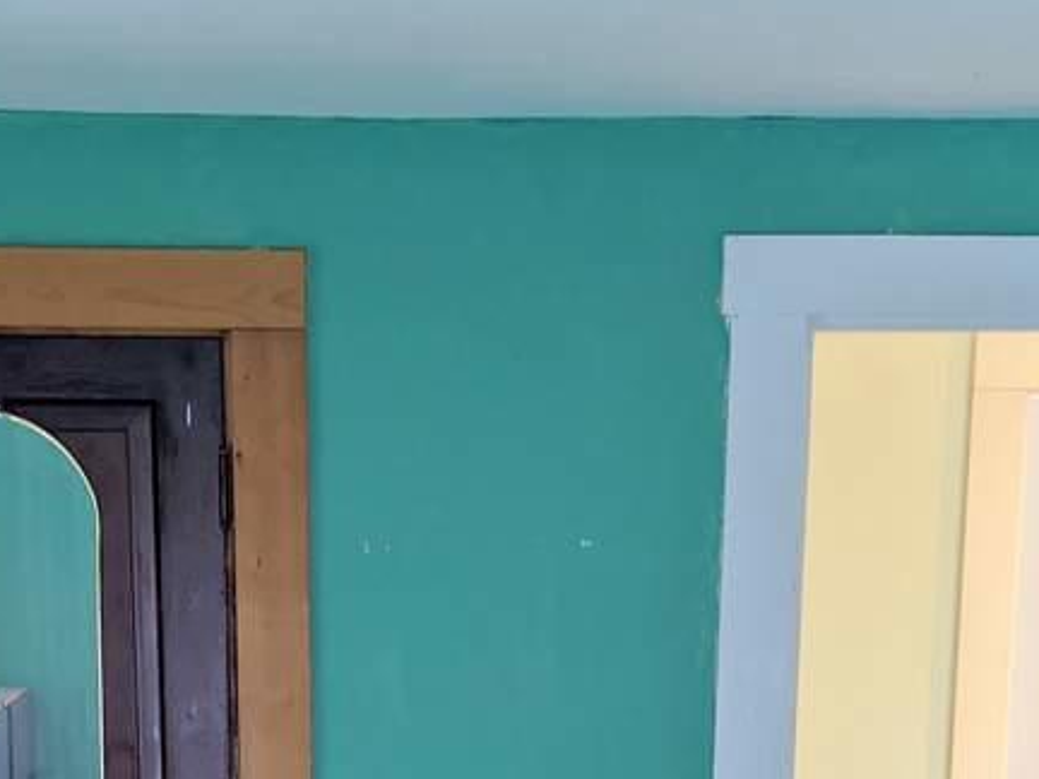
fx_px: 1921
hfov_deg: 30.1
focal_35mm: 64
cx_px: 392
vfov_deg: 21.5
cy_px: 899
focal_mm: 4.38
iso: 225
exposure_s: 1/25.1
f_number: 1.73
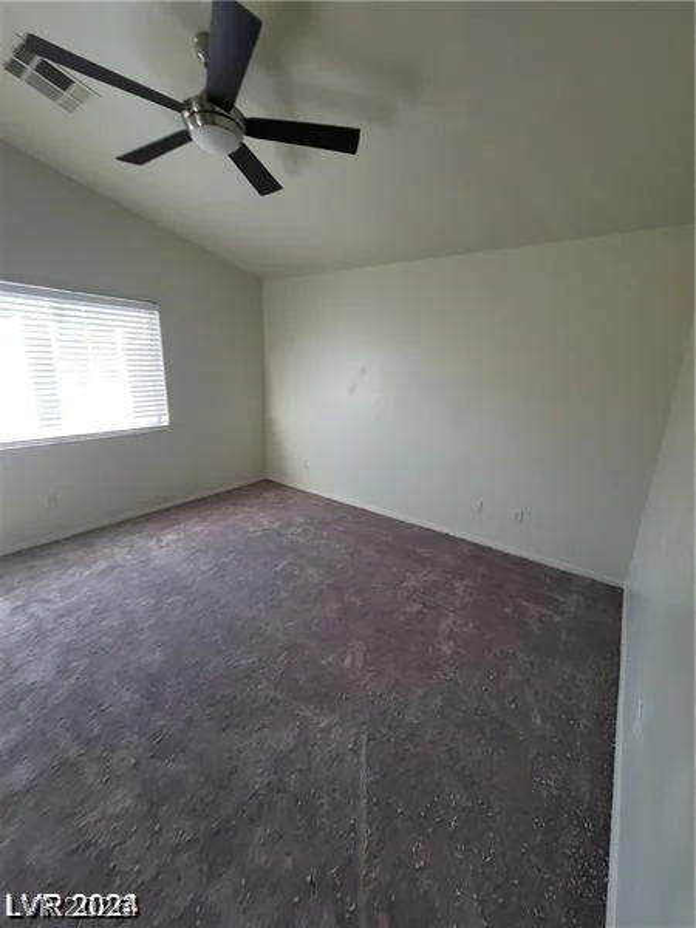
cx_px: 348
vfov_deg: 106.2
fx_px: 349
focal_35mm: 13
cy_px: 464
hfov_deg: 89.9
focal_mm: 2.2
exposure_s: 1/60
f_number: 2.2
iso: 100
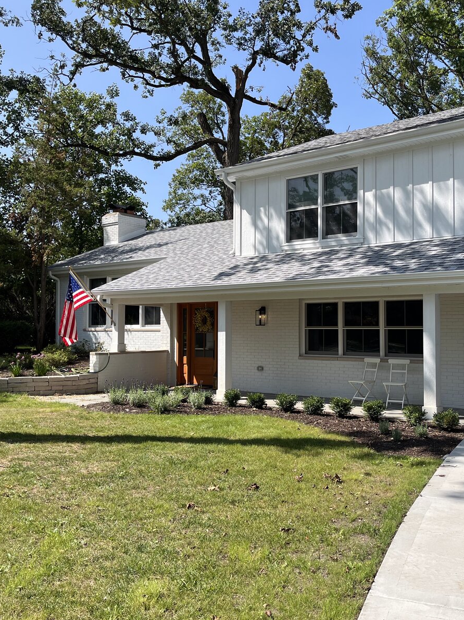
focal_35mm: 35
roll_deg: -0.6
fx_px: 626
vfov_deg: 52.6
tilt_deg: +2.3
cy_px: 310
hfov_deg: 40.5
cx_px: 271
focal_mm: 5.1
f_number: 1.6
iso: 50
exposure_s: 1/2309
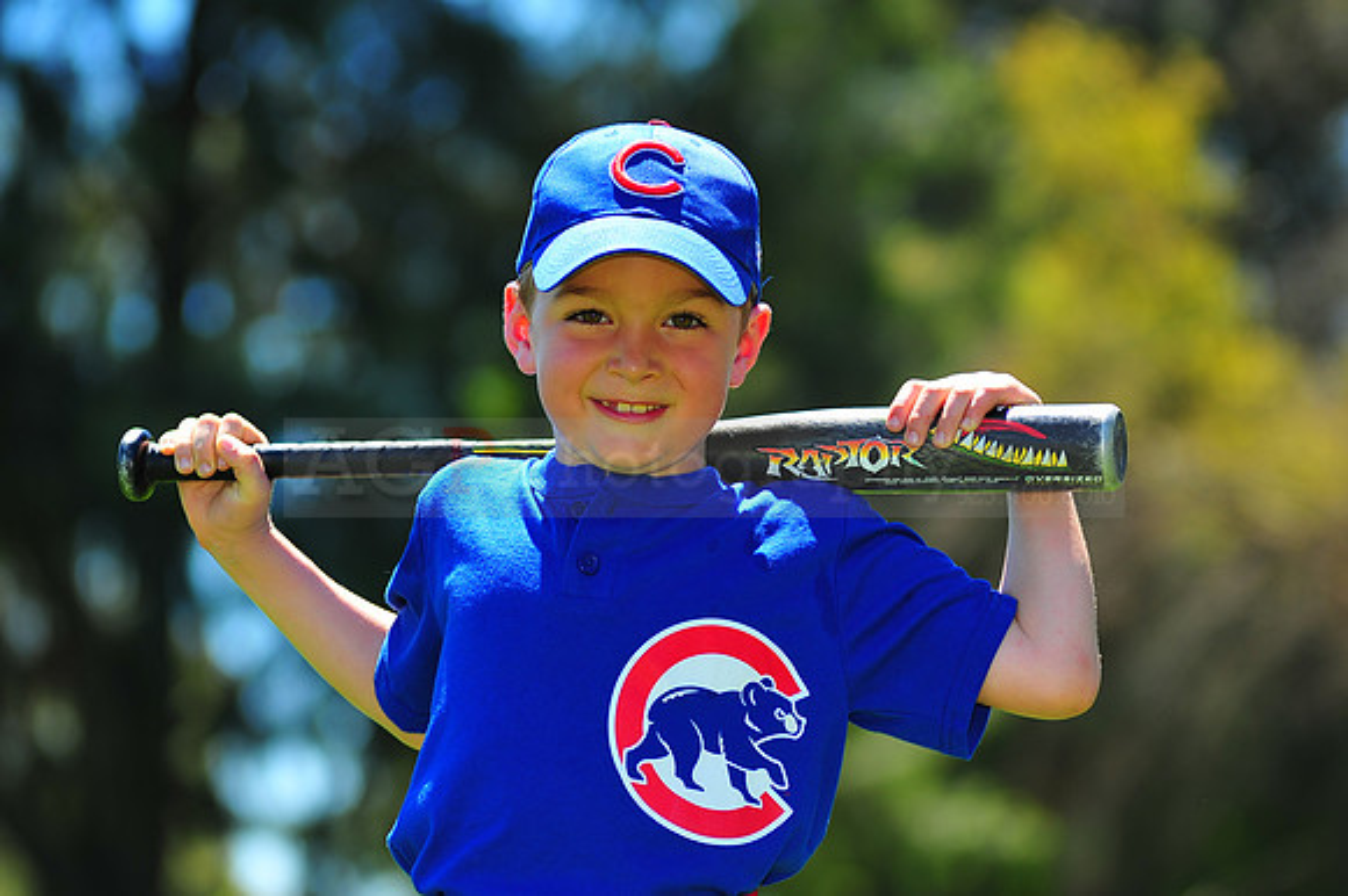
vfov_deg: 7.6
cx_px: 674
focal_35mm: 180
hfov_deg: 11.4
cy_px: 448
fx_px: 6736
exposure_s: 1/500
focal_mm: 180
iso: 200
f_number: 5
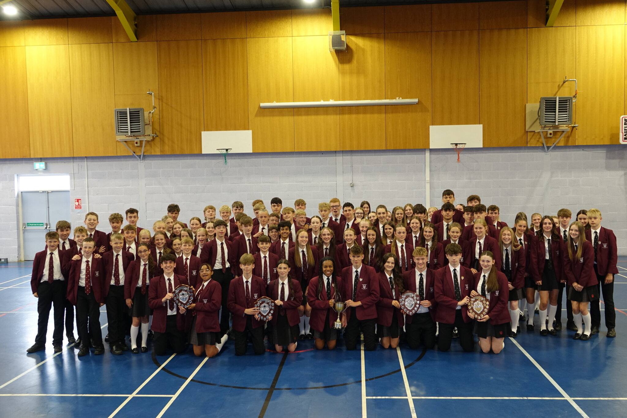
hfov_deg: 55.8
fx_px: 592
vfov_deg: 38.9
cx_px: 314
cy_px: 209
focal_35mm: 34
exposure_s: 1/40
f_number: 2.8
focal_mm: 12.33
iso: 400
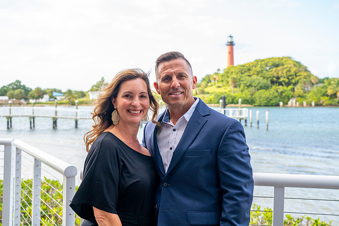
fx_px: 405
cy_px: 113
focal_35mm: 43
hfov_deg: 45.4
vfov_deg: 31.2
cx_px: 170
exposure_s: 1/800
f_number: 5
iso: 1250
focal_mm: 43
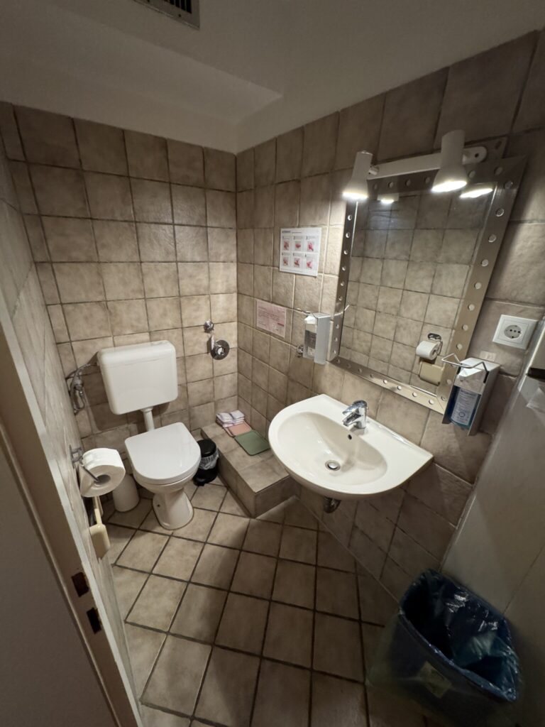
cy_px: 364
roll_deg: -1.6
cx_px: 272
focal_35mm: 14
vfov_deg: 102.1
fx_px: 294
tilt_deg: -21.6
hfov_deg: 85.7
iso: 500
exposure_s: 1/50
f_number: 2.2
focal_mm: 2.22
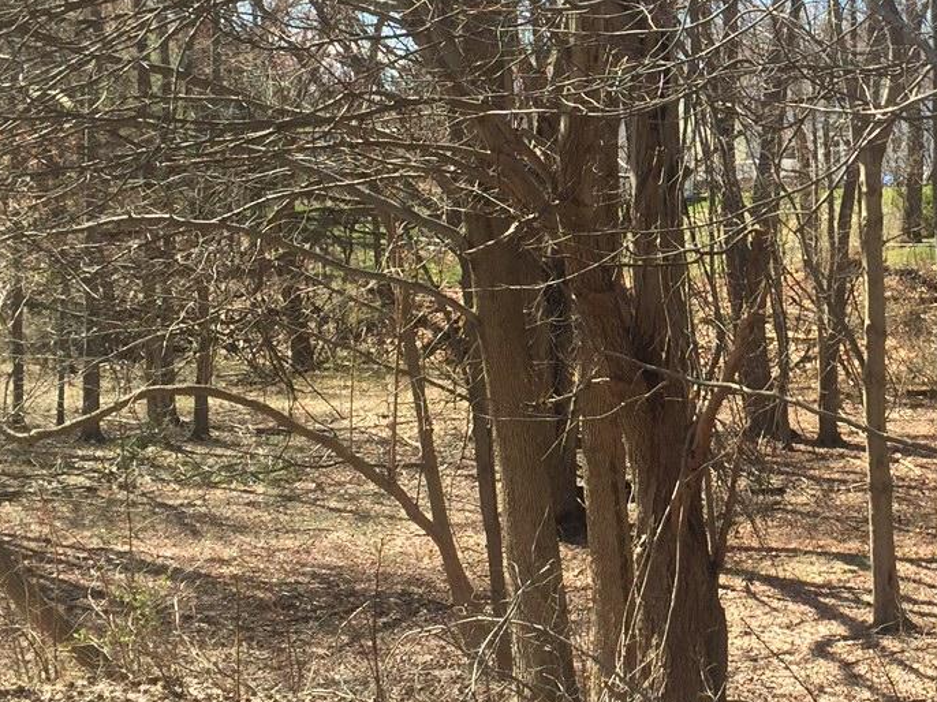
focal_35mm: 69
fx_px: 1867
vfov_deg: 21.1
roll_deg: +2.3
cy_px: 190
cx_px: 862
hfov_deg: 27.1
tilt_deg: +0.7
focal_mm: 4.15
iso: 32
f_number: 2.2
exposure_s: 1/565
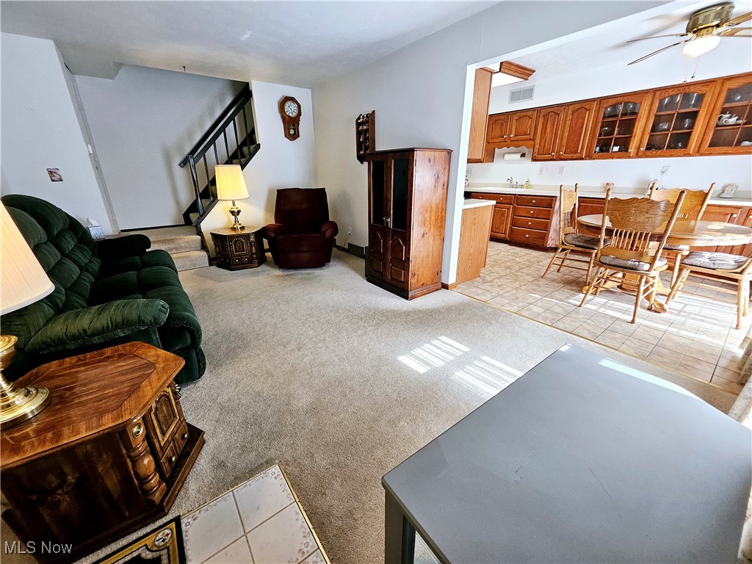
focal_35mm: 13
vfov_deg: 89.9
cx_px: 376
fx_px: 282
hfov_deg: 106.2
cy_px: 282
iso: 80
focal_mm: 1.74
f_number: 2.2
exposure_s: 1/60.2
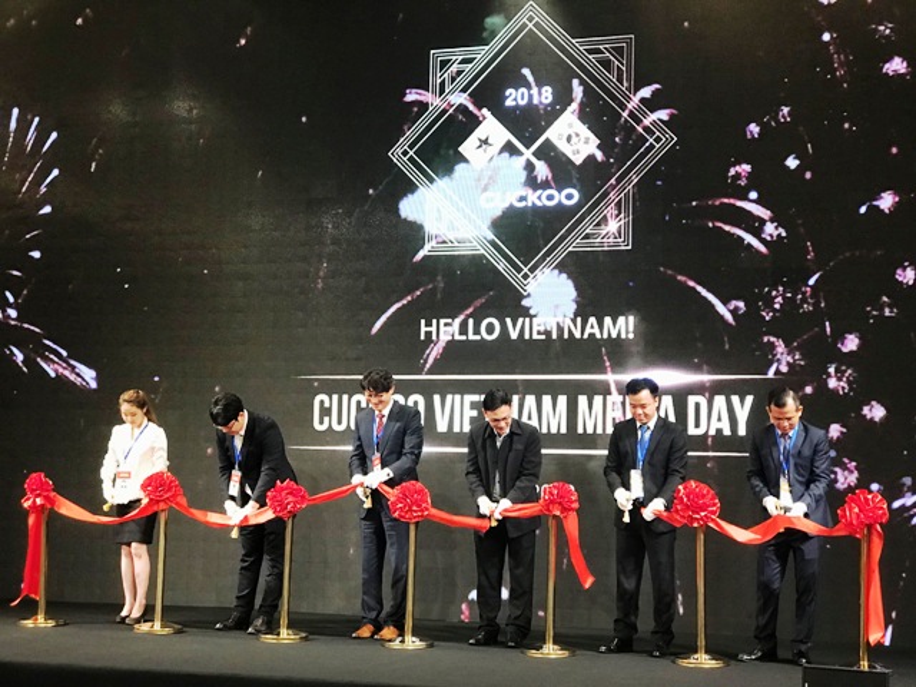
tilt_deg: +5.7
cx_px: 458
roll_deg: -1.5
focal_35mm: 57
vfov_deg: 25.7
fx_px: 1508
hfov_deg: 33.8
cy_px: 344
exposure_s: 1/50
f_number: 2.8
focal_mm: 6.6
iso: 400
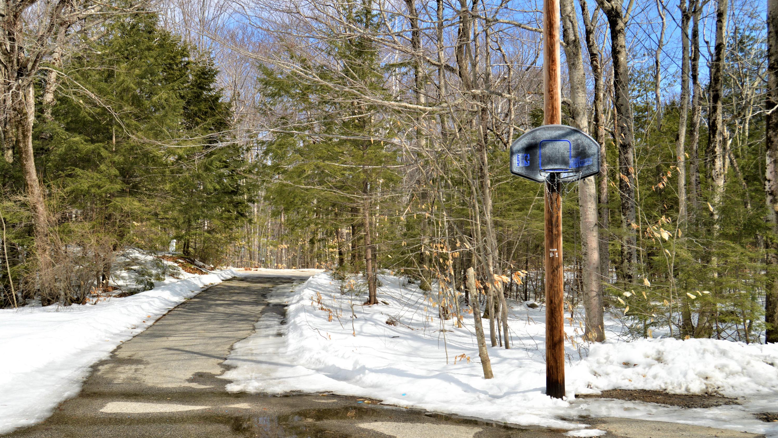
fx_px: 784
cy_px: 222
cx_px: 387
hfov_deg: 52.8
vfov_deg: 31.2
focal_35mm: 38
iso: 100
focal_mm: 24
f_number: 9
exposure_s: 1/320
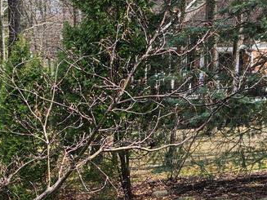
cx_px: 112
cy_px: 260
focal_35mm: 72
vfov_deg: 18.9
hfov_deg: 27.0
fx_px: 555
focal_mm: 6.3
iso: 12
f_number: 1.7
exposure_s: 1/180
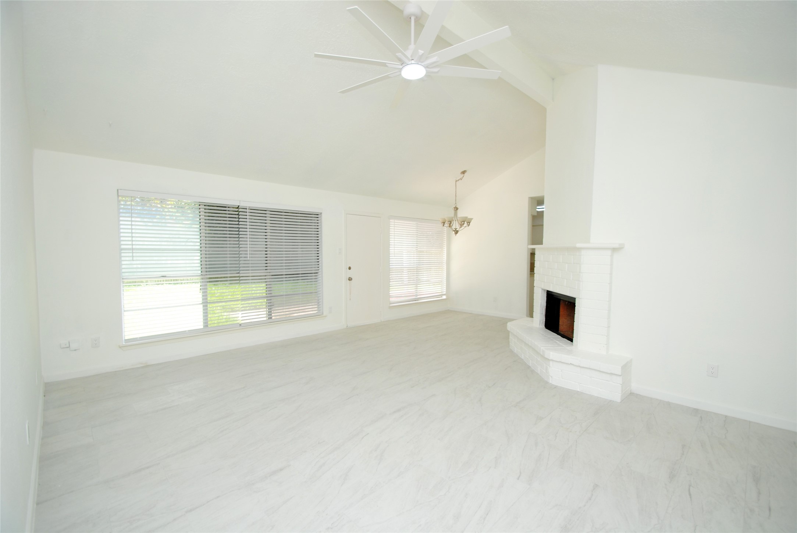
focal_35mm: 15
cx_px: 398
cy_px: 266
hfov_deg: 100.3
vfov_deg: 77.5
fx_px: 332
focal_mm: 10
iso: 200
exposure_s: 1/80
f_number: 4.5
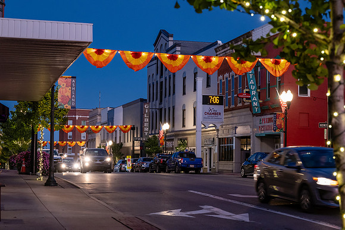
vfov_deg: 18.7
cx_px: 172
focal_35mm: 73
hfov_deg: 27.7
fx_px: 700
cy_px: 115
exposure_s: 1/30
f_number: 7.1
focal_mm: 73
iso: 2000
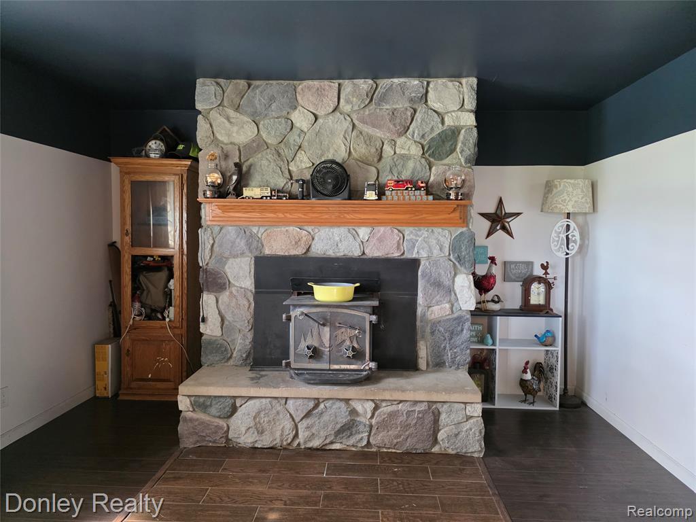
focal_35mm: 23
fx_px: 462
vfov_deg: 58.9
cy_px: 261
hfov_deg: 73.9
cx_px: 348
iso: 800
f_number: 1.7
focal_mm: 6.3
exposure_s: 1/120
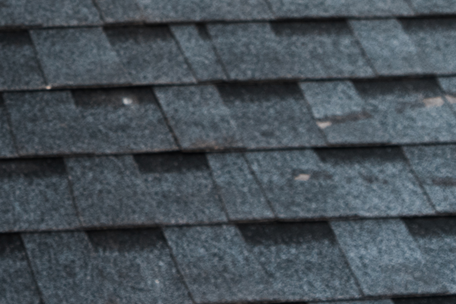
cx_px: -315
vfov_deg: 9.0
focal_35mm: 138
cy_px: -419
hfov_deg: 13.6
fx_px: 1748
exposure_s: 1/1000
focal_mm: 29
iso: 100
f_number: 4
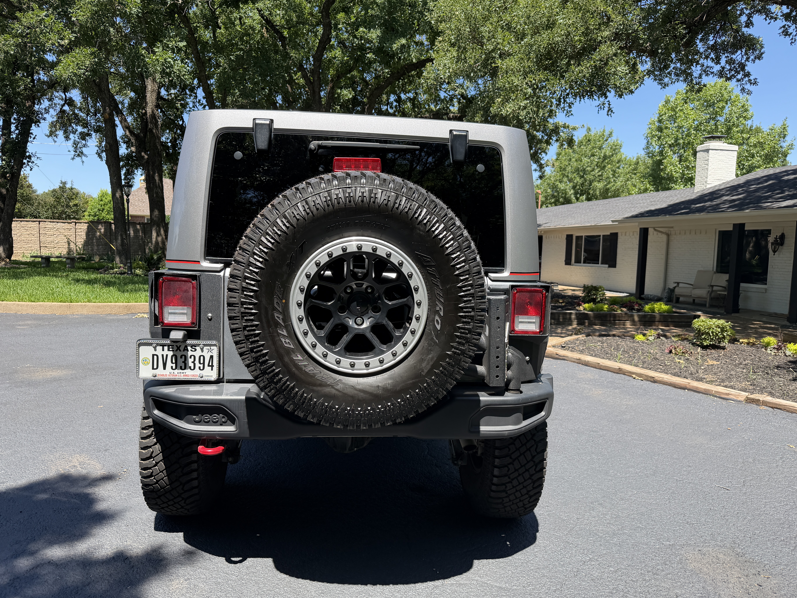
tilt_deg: -5.9
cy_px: 309
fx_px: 576
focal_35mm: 25
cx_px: 388
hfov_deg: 69.4
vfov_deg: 54.9
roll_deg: -1.1
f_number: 1.78
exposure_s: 1/1493
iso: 100
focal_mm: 6.76
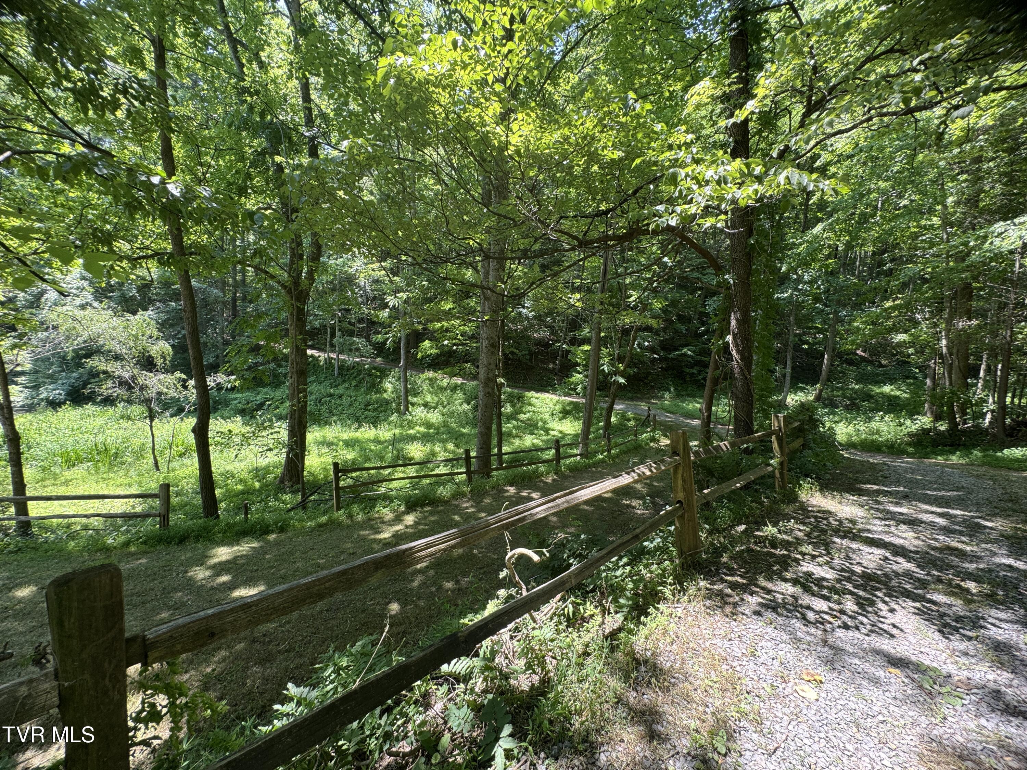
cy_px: 385
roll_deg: -3.5
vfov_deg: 85.7
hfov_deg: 102.1
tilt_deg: -4.0
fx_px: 415
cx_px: 514
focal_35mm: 14
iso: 64
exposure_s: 1/99
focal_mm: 2.22
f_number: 2.2
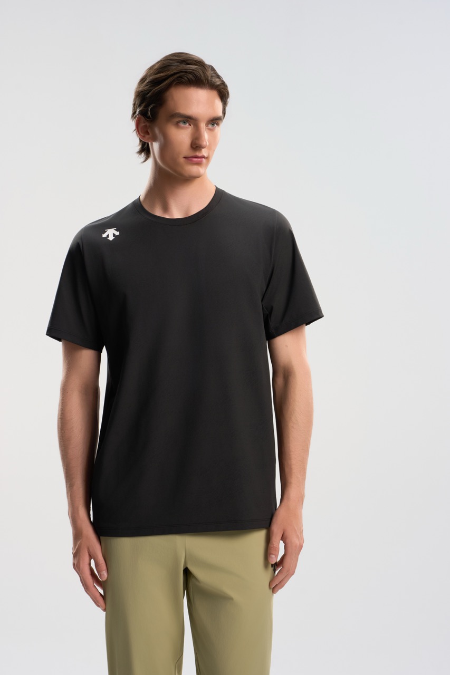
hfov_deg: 19.5
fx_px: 1313
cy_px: 338
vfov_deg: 28.8
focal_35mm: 70
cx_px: 225
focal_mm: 70
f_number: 9
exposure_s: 1/400
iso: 250
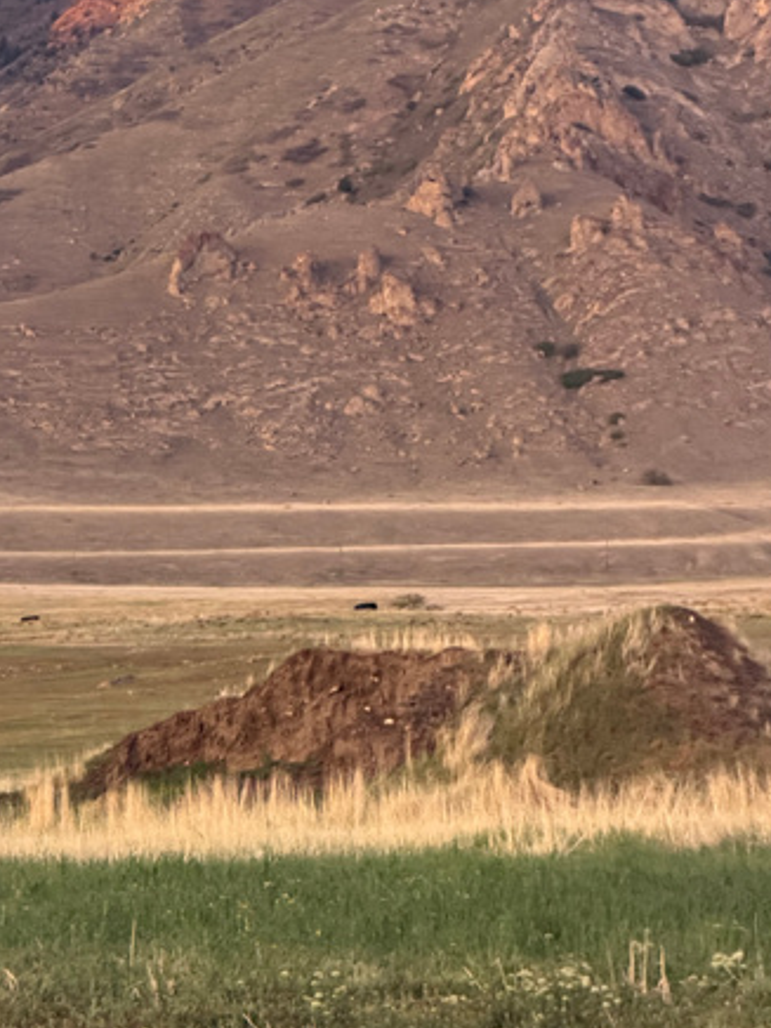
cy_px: 344
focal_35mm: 176
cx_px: 203
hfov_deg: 8.4
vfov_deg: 11.2
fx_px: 5227
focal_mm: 16.89
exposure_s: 1/121
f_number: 2.8
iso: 250
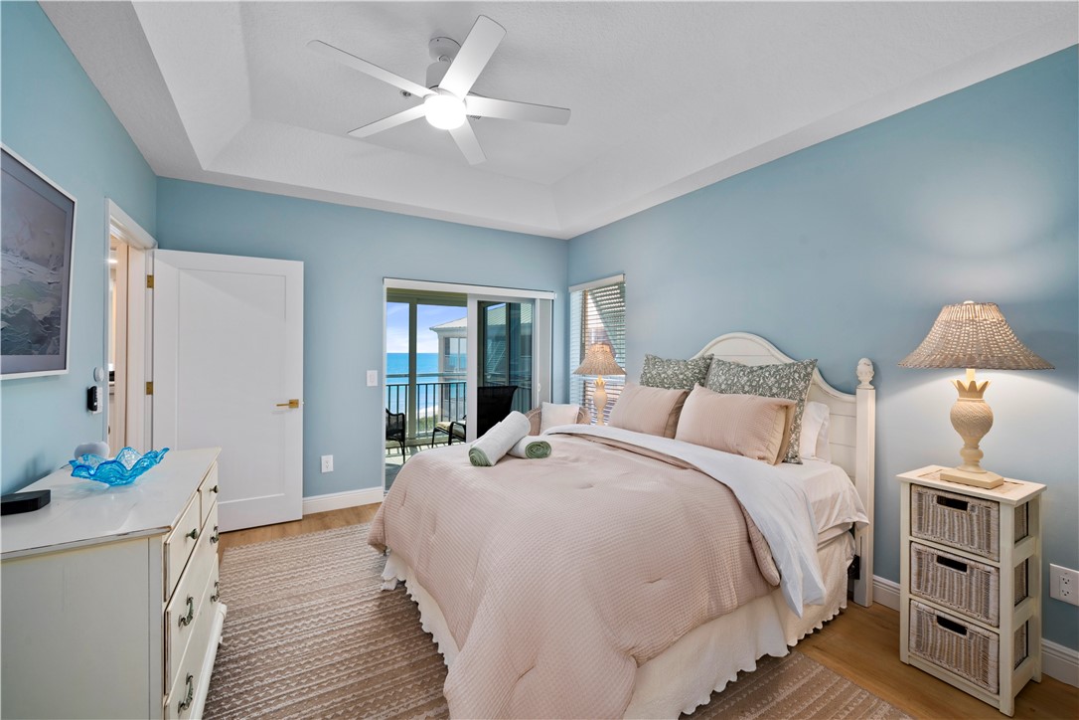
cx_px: 540
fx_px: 420
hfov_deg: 104.3
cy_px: 360
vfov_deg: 81.2
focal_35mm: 14
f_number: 9
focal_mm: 14
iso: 200
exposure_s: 1/1.67
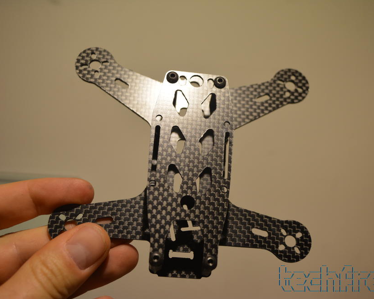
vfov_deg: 30.5
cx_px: 225
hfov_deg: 37.5
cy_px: 150
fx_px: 549
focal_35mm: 50
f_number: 5.6
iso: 360
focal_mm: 29
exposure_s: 1/125
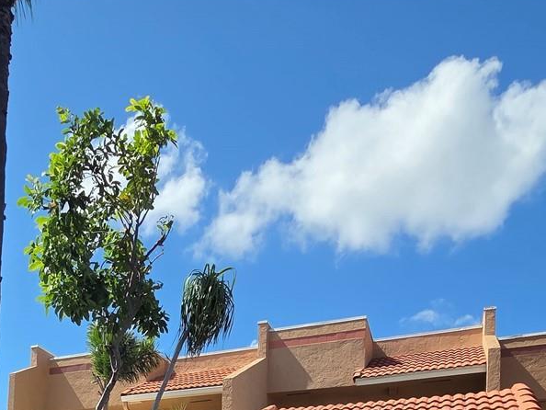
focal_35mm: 35
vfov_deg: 31.0
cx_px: 134
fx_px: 552
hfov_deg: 50.4
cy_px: 541
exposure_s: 1/2077
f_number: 2.2
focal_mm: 2.2
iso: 50
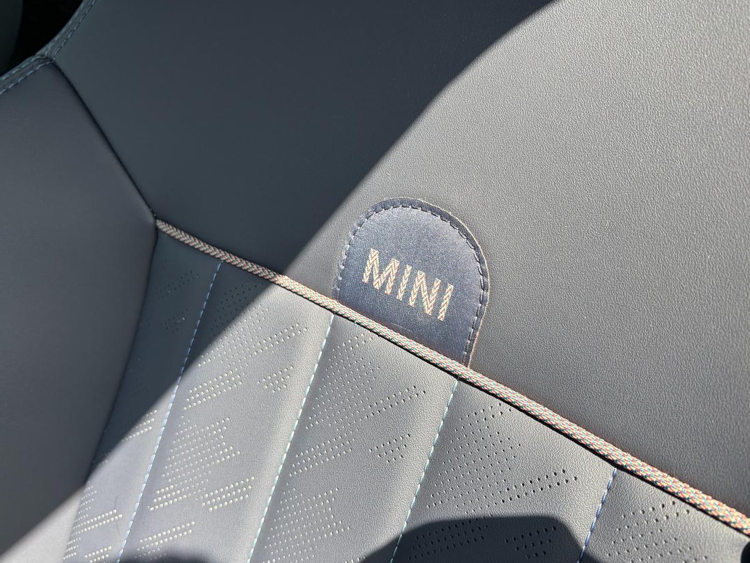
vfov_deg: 46.8
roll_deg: -1.0
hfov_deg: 60.0
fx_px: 650
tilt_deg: -31.2
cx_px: 375
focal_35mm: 30
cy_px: 284
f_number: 1.6
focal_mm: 5.96
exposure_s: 1/430
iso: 50
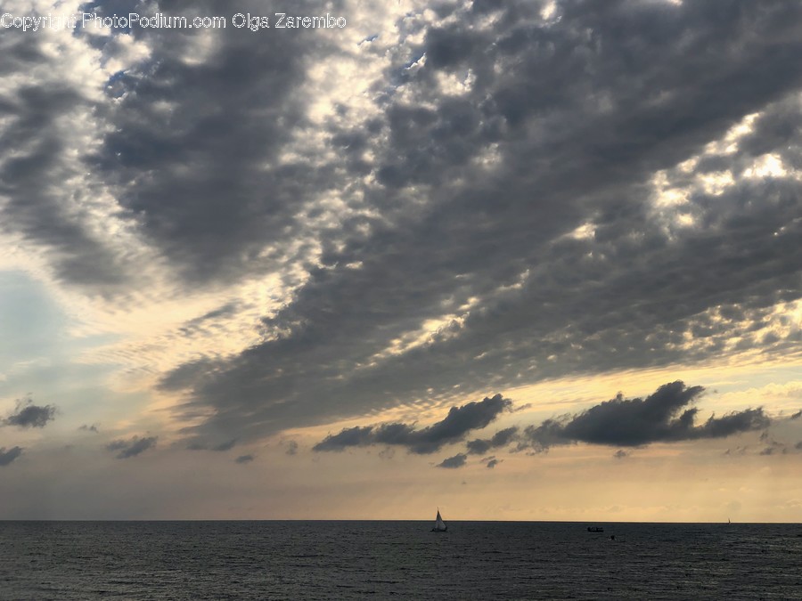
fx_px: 1205
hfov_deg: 36.8
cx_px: 401
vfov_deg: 28.0
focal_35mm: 52
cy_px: 300
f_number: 2.4
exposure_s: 1/1656
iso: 16
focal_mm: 6
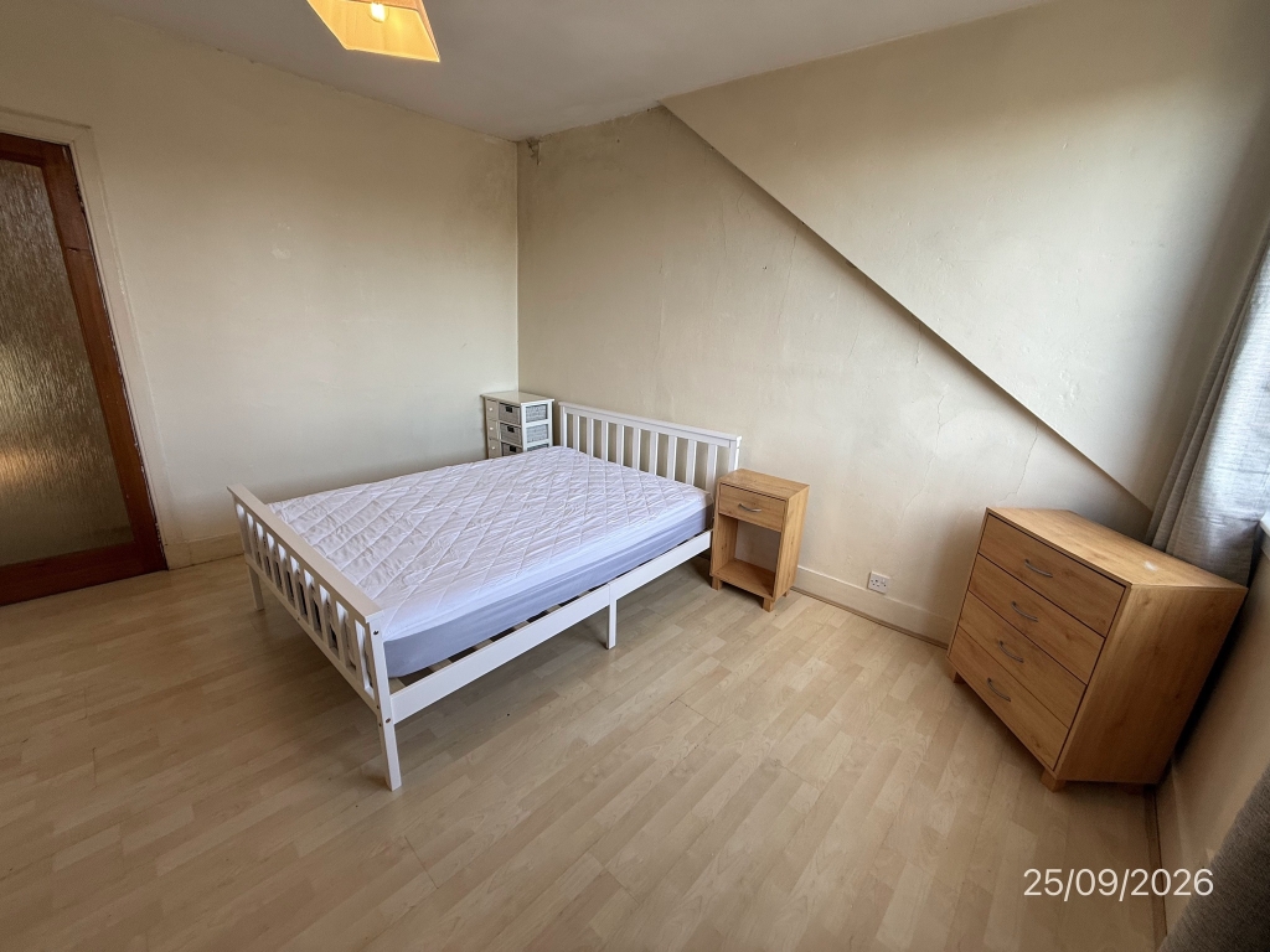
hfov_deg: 102.1
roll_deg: -3.7
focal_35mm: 14
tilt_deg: -16.8
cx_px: 635
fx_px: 514
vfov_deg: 85.7
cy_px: 476
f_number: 2.2
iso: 64
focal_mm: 2.22
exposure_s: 1/99
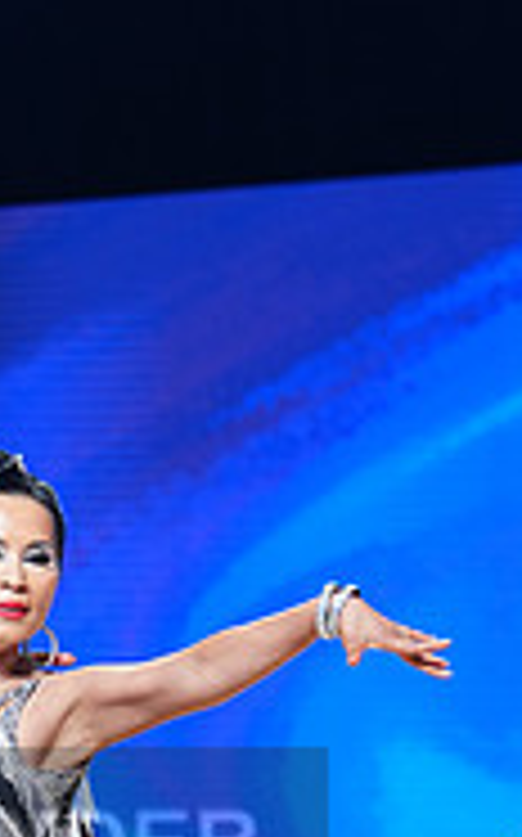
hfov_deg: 5.8
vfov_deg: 9.3
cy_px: 900
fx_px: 5084
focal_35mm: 223
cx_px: -290
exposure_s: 1/400
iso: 1000
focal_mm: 70
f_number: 2.8
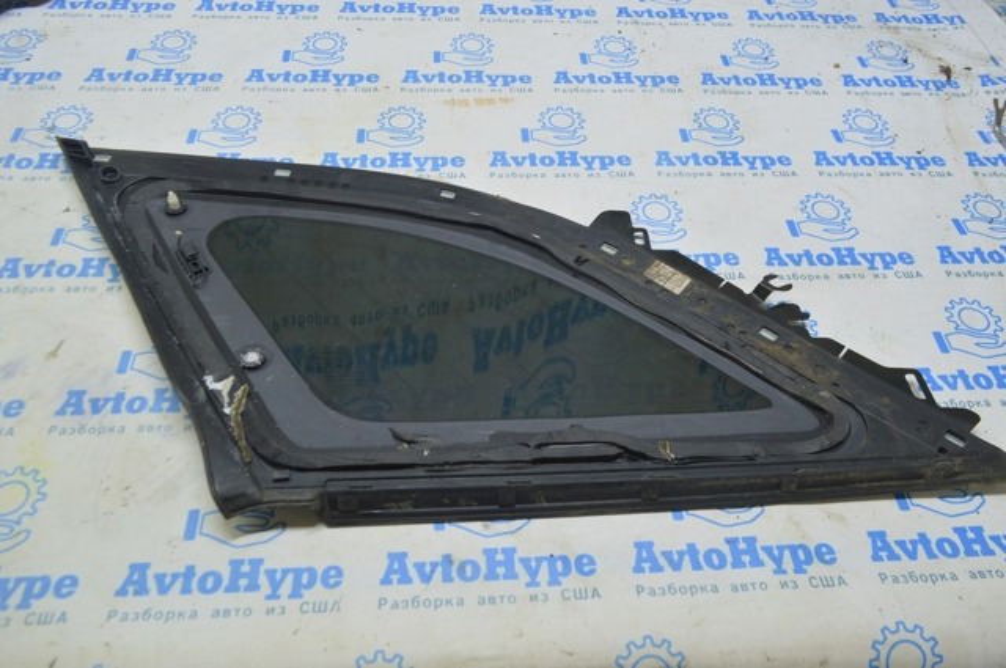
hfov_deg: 67.4
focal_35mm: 27
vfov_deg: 47.8
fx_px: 754
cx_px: 503
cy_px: 334
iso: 400
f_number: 5.6
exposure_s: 1/20
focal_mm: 18
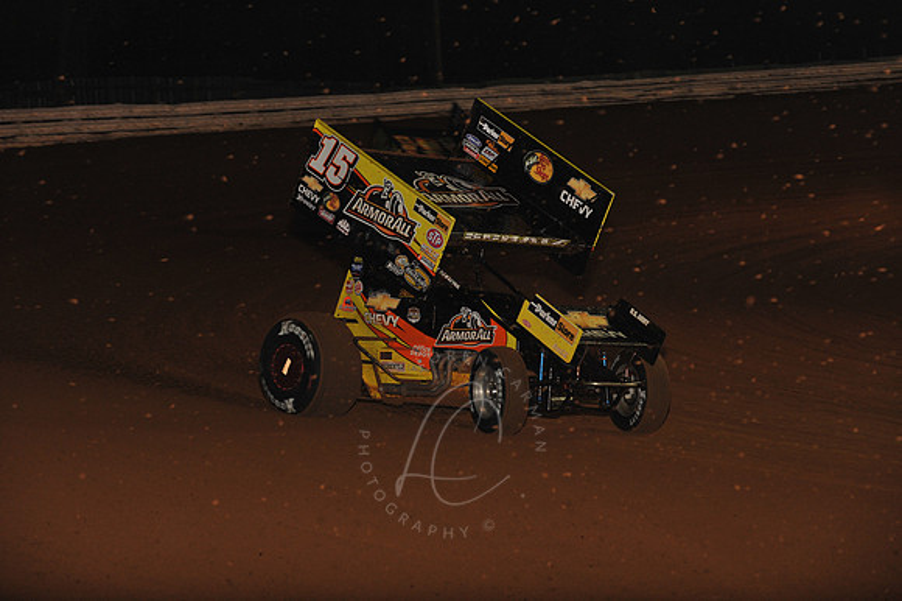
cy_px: 300
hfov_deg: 15.2
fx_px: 3380
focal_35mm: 135
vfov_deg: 10.1
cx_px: 451
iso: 1250
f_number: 7.1
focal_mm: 135
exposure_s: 1/320
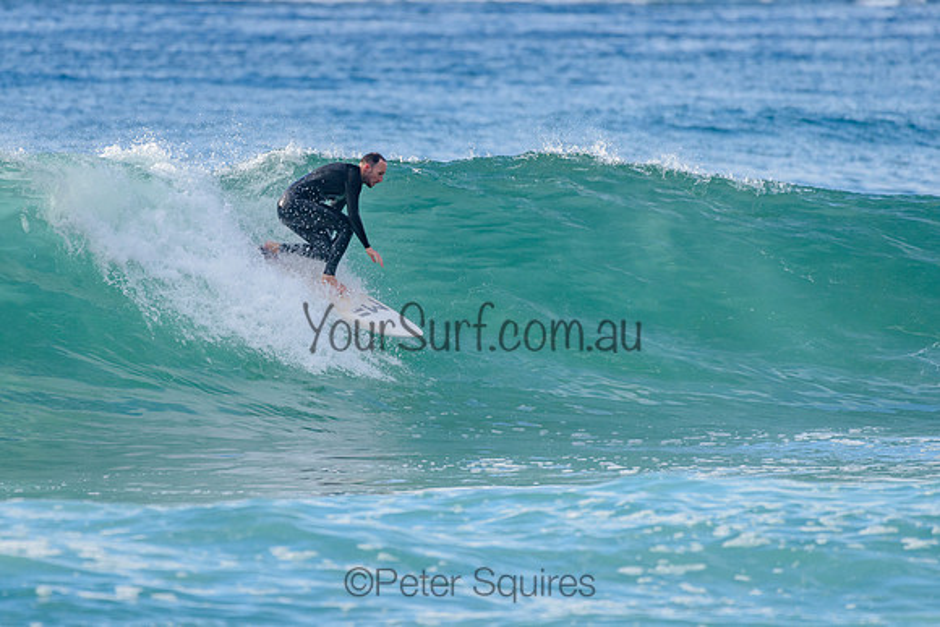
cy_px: 279
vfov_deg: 2.2
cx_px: 364
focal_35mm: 613
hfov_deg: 3.4
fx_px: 16015
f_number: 5.6
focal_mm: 500
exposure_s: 1/2000
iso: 450
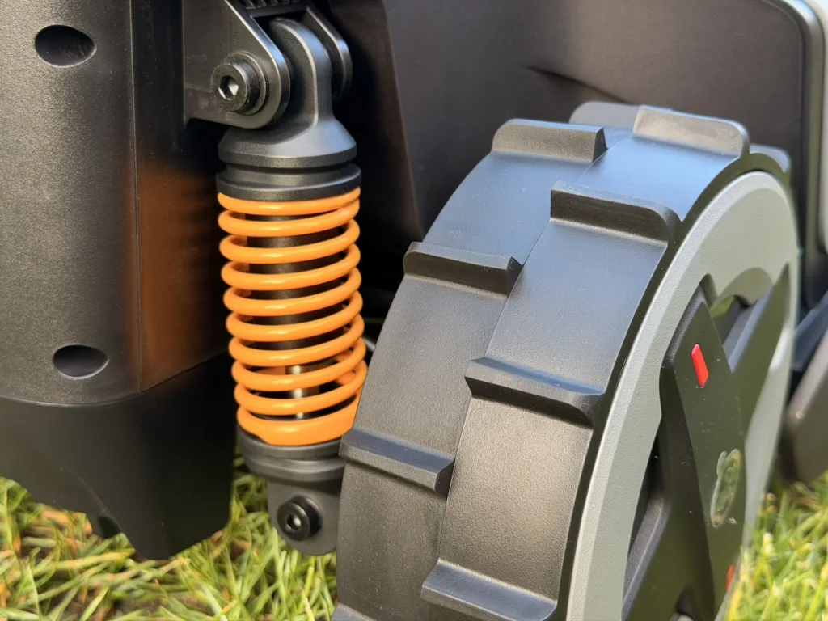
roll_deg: -3.4
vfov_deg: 30.3
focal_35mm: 48
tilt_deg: -22.0
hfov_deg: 39.7
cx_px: 414
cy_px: 310
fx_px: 1148
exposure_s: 1/121
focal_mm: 6.76
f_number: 1.78
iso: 64
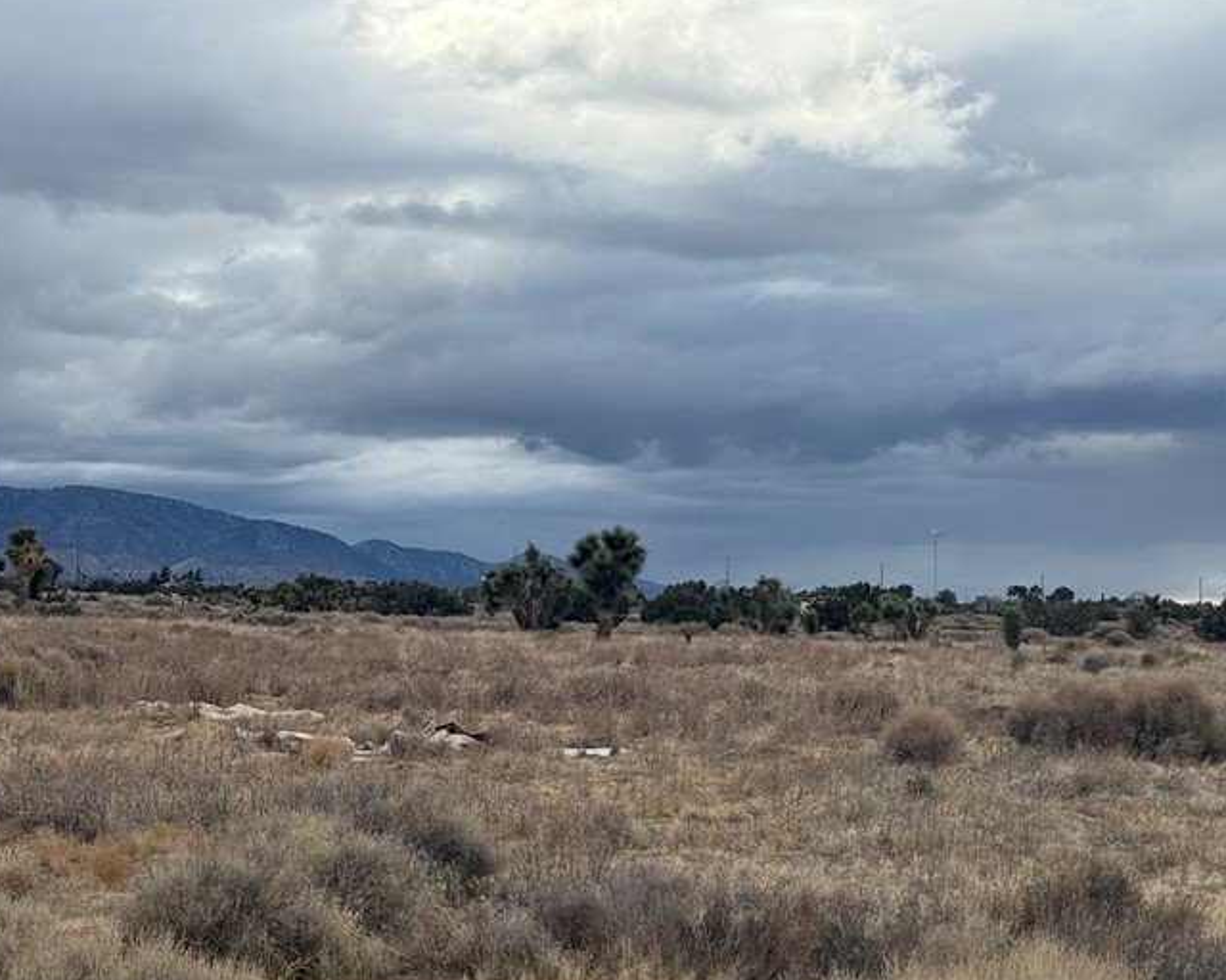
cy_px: 632
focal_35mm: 75
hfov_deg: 25.3
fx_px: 2721
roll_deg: +0.0
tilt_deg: -0.6
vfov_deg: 20.4
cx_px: 801
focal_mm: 6.76
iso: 100
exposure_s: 1/2762
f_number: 1.78
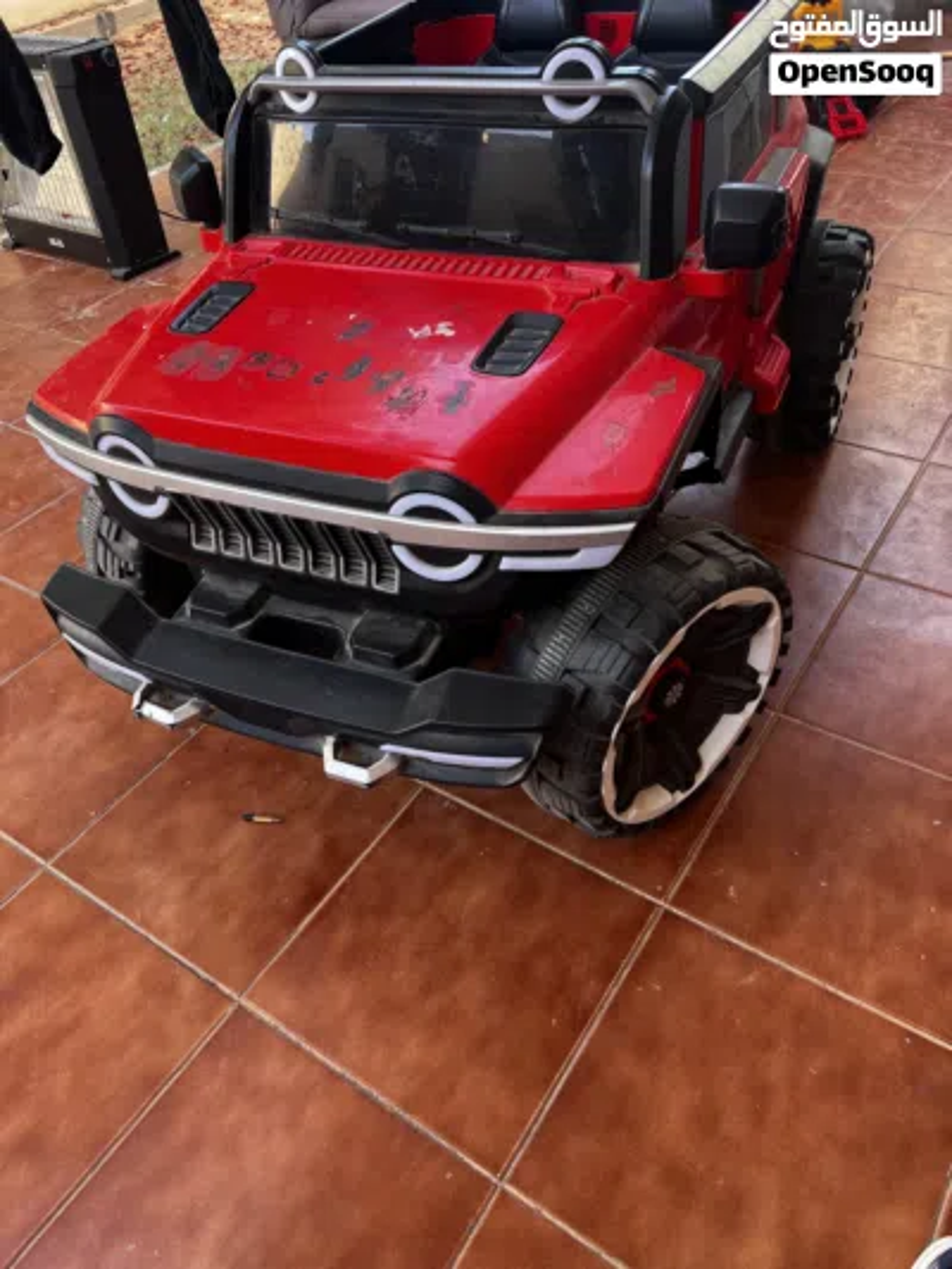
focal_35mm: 26
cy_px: 634
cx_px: 476
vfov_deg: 67.3
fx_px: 953
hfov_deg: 53.1
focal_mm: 5.7
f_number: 1.5
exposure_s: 1/121
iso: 80
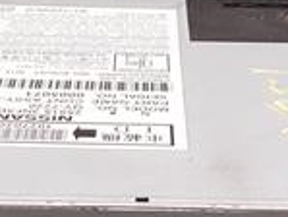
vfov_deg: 12.1
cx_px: 155
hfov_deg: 16.4
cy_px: 252
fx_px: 999
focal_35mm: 120
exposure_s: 1/121
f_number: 1.9
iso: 100
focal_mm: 2.91
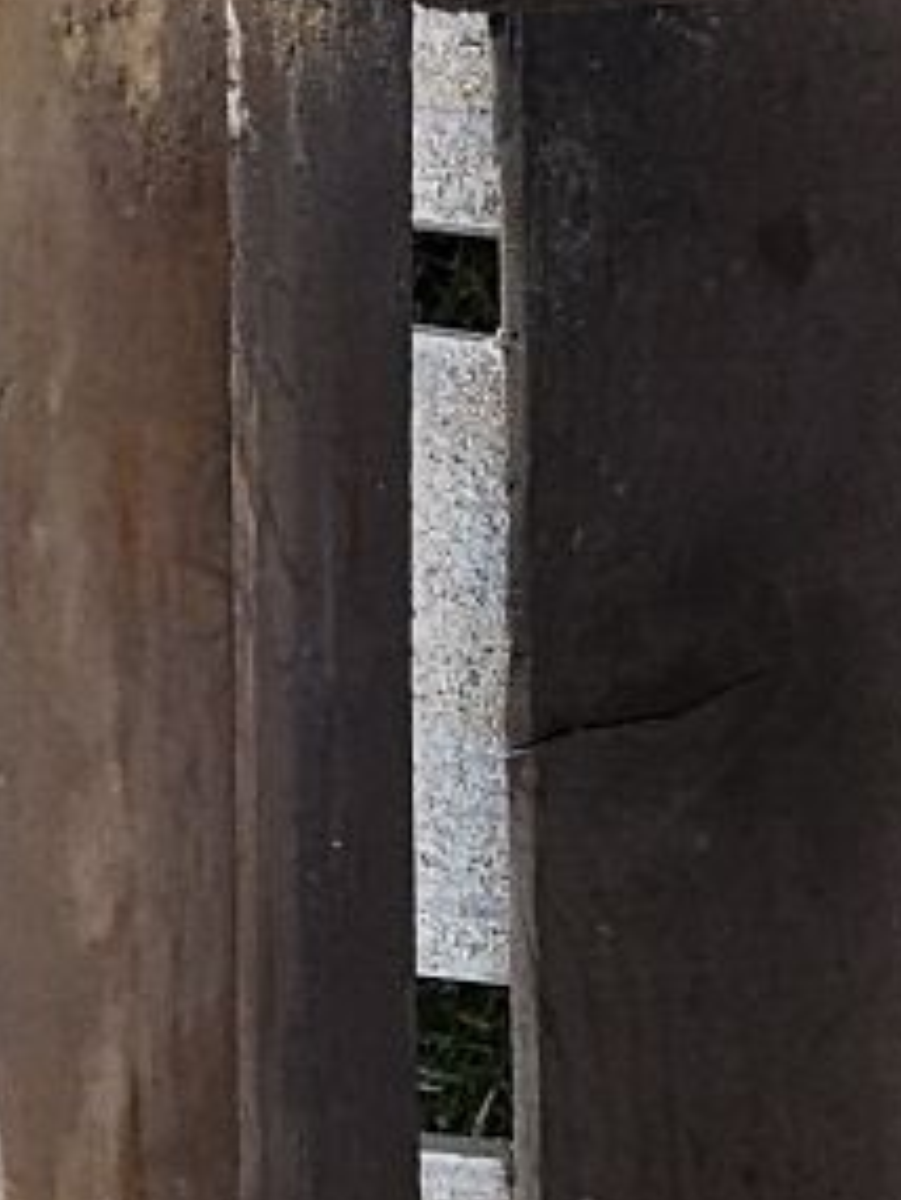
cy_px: -118
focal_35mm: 173
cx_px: 1448
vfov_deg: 11.3
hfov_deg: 8.4
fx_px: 5999
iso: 250
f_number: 1.8
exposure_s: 1/900
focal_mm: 3.95
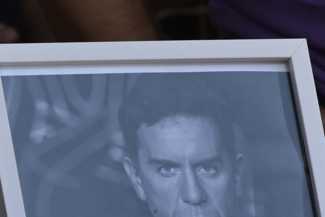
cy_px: 154
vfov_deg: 2.0
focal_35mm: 689
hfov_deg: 3.0
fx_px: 6221
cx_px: 94
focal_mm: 200
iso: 250
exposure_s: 1/640
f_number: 8
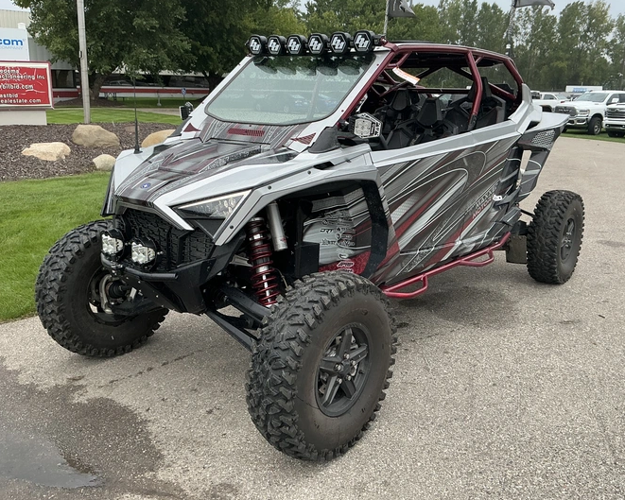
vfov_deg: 47.1
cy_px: 245
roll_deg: -1.5
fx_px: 574
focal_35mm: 31
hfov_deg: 57.0
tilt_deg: -13.5
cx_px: 346
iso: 25
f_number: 1.8
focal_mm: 3
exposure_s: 1/422
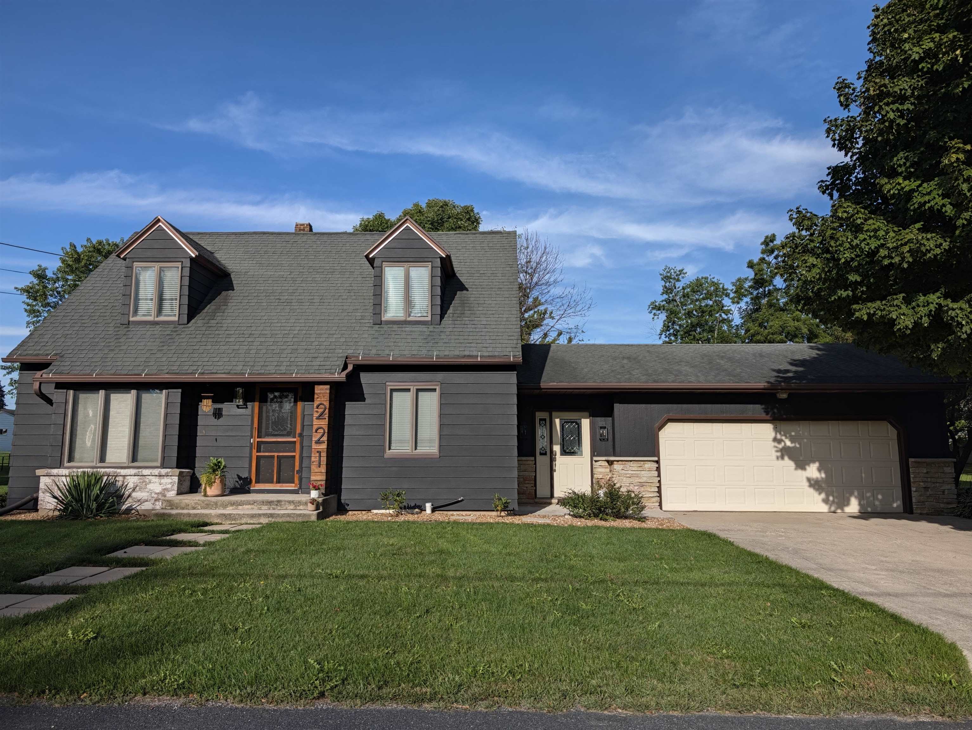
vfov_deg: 56.9
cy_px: 365
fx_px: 674
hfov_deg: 71.6
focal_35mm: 24
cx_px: 486
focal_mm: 6.9
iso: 28
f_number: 1.68
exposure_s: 1/1972
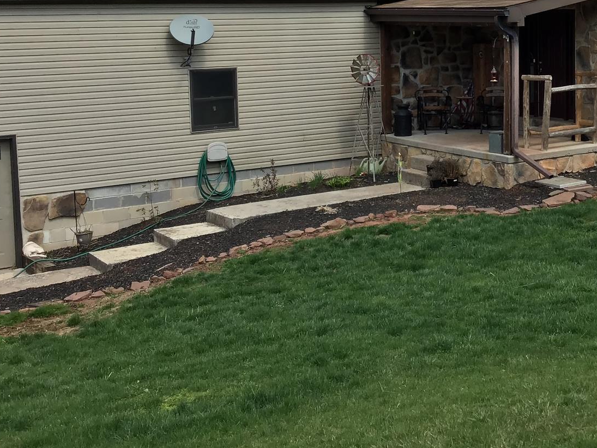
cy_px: 100
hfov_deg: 32.5
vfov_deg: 24.9
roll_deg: +1.7
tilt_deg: -4.5
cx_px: 463
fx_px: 1000
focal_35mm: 58
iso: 25
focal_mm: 3.3
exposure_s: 1/886
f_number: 2.4
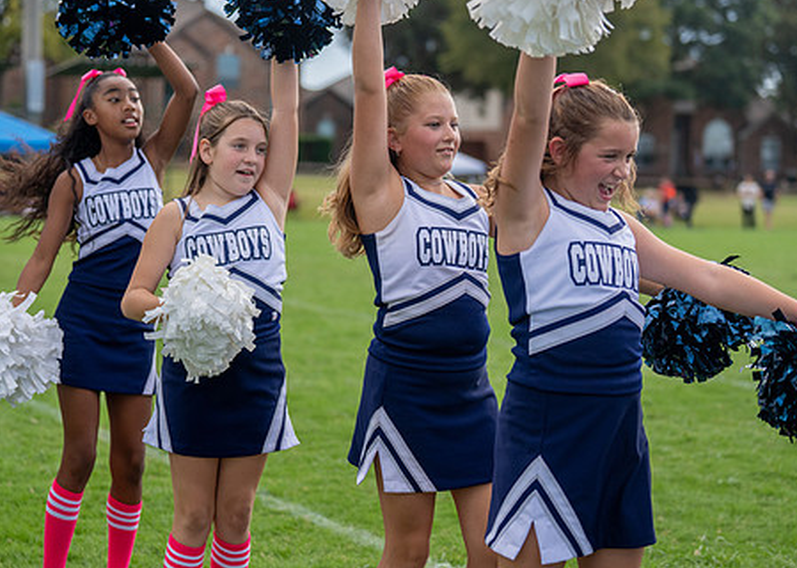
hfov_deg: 20.4
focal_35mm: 98
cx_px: 373
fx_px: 2217
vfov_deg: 14.6
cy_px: 243
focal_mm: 70
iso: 500
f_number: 2.8
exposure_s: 1/4000
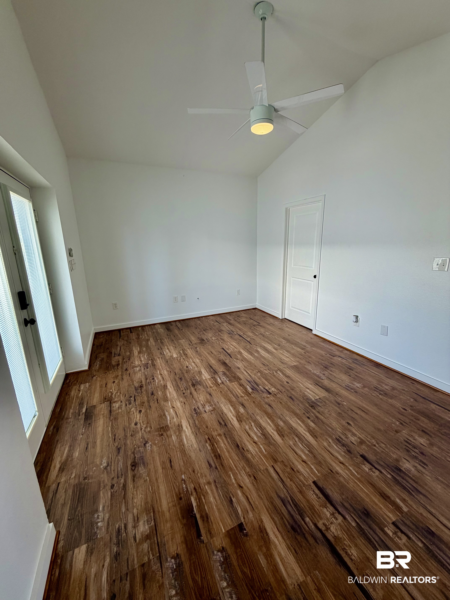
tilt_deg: -13.1
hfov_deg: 85.7
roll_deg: +1.0
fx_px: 243
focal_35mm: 14
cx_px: 225
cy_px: 300
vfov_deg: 102.1
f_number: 2.2
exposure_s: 1/120
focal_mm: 2.22
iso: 125
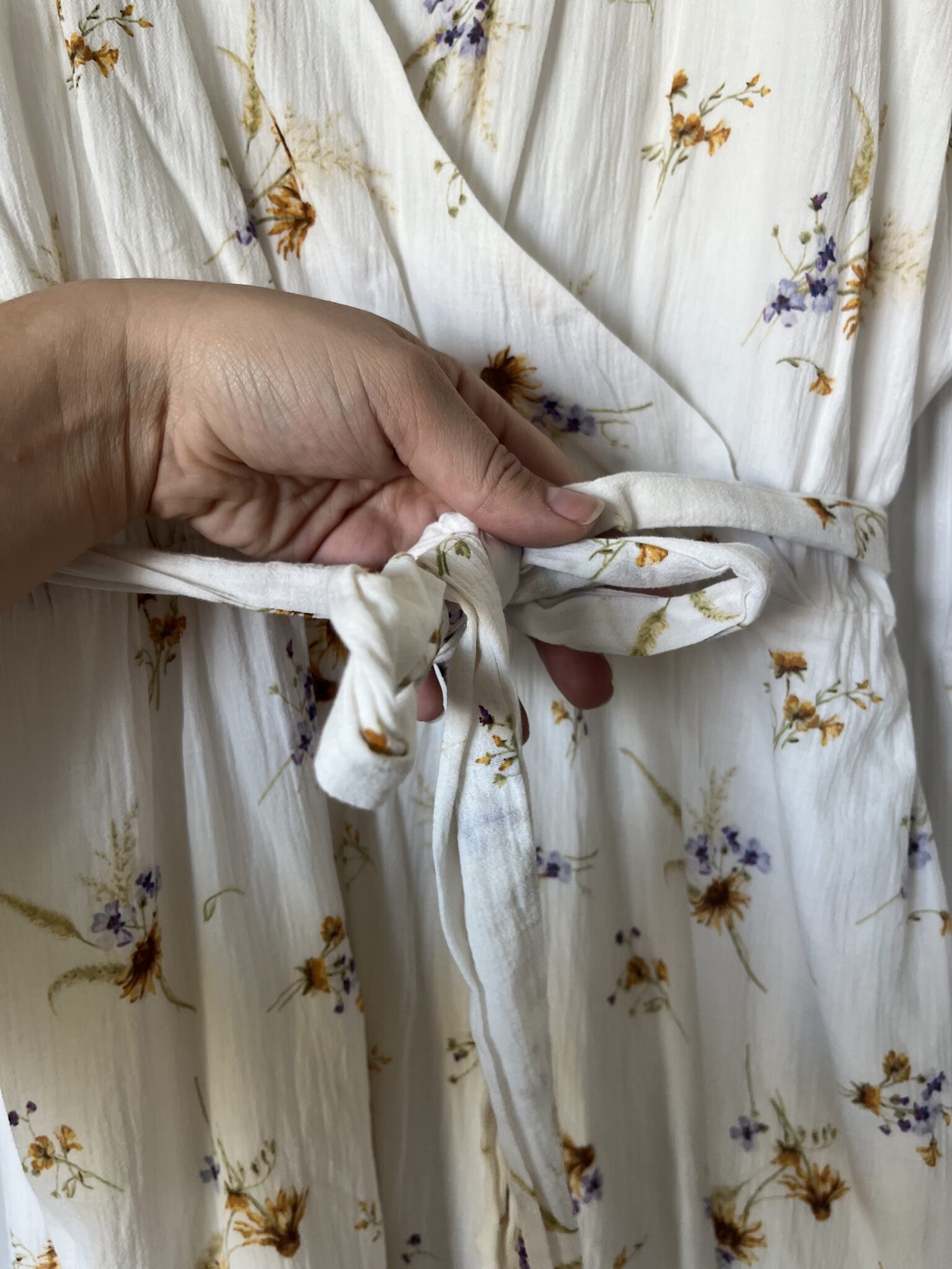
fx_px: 953
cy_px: 634
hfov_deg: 53.1
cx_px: 476
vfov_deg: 67.3
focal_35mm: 26
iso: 80
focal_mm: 5.1
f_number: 1.6
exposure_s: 1/122
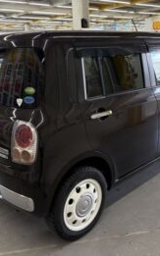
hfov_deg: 34.4
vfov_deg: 52.8
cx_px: 84
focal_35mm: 37
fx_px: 258
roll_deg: +3.4
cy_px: 128
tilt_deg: -16.7
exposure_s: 1/100
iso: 125
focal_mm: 5.96
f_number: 1.6
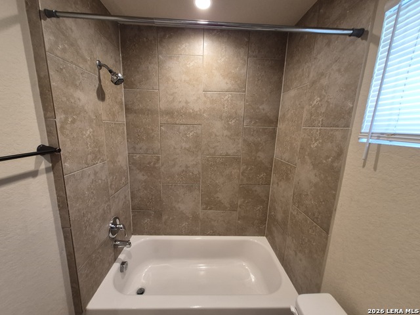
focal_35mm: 13
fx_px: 158
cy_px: 158
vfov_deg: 89.9
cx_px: 210
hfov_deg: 106.2
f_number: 2.2
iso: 200
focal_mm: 1.74
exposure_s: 1/60
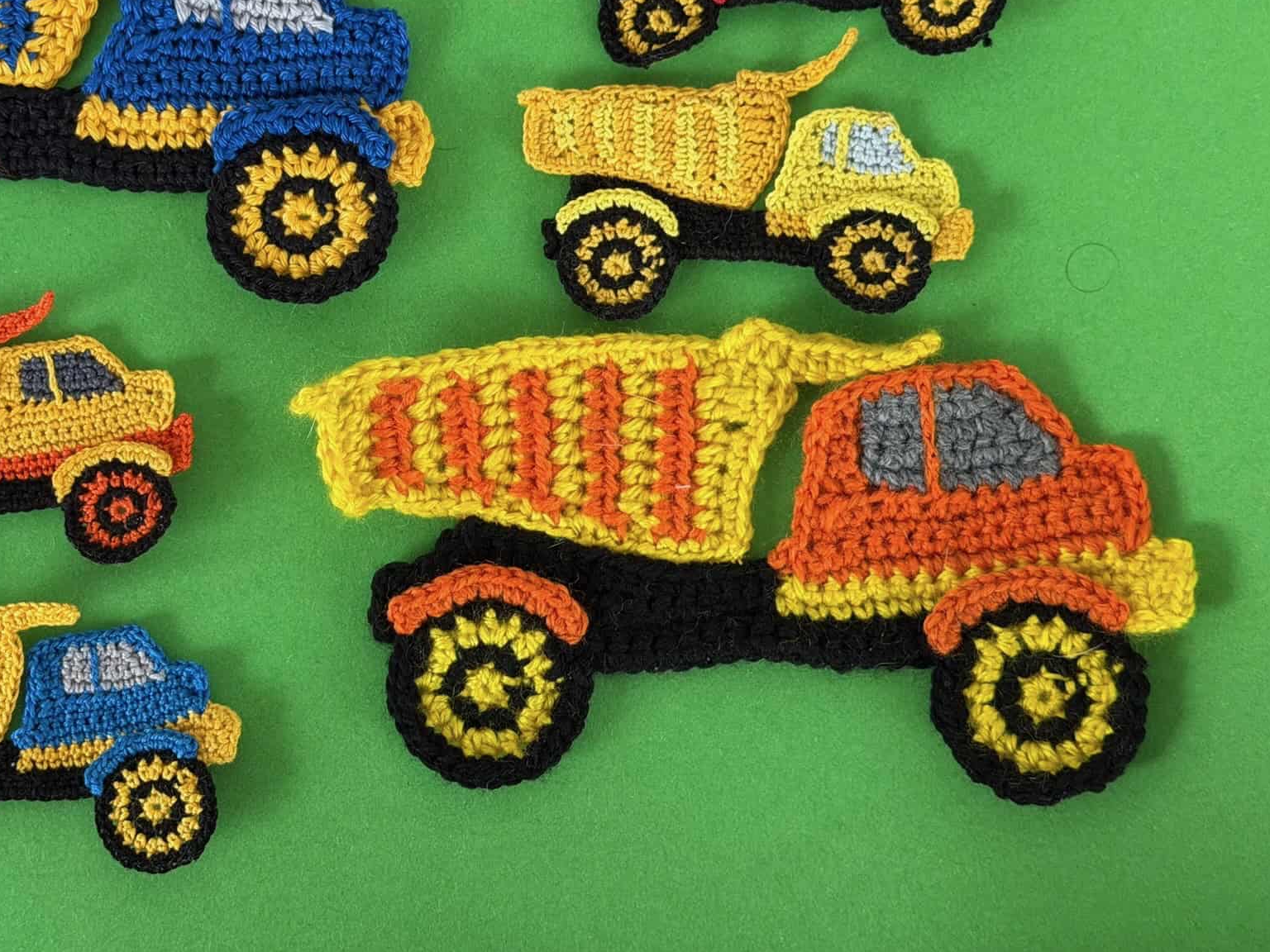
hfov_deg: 30.1
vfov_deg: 22.8
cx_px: 442
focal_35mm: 64
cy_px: 326
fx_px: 2348
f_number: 1.8
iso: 100
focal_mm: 6.8
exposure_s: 1/75
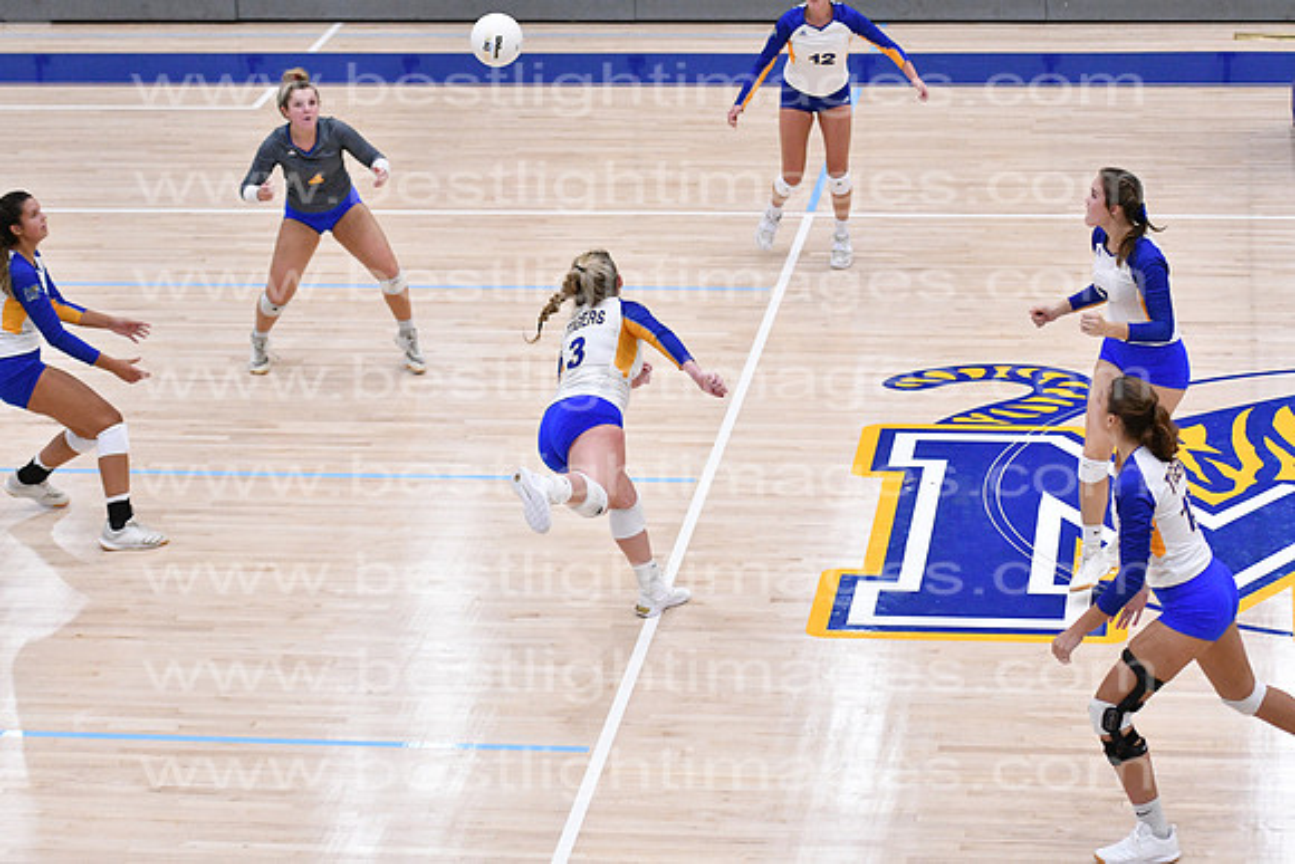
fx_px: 3778
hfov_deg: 19.5
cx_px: 648
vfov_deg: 13.0
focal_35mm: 105
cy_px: 432
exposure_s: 1/1000
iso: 6400
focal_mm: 70
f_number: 3.2
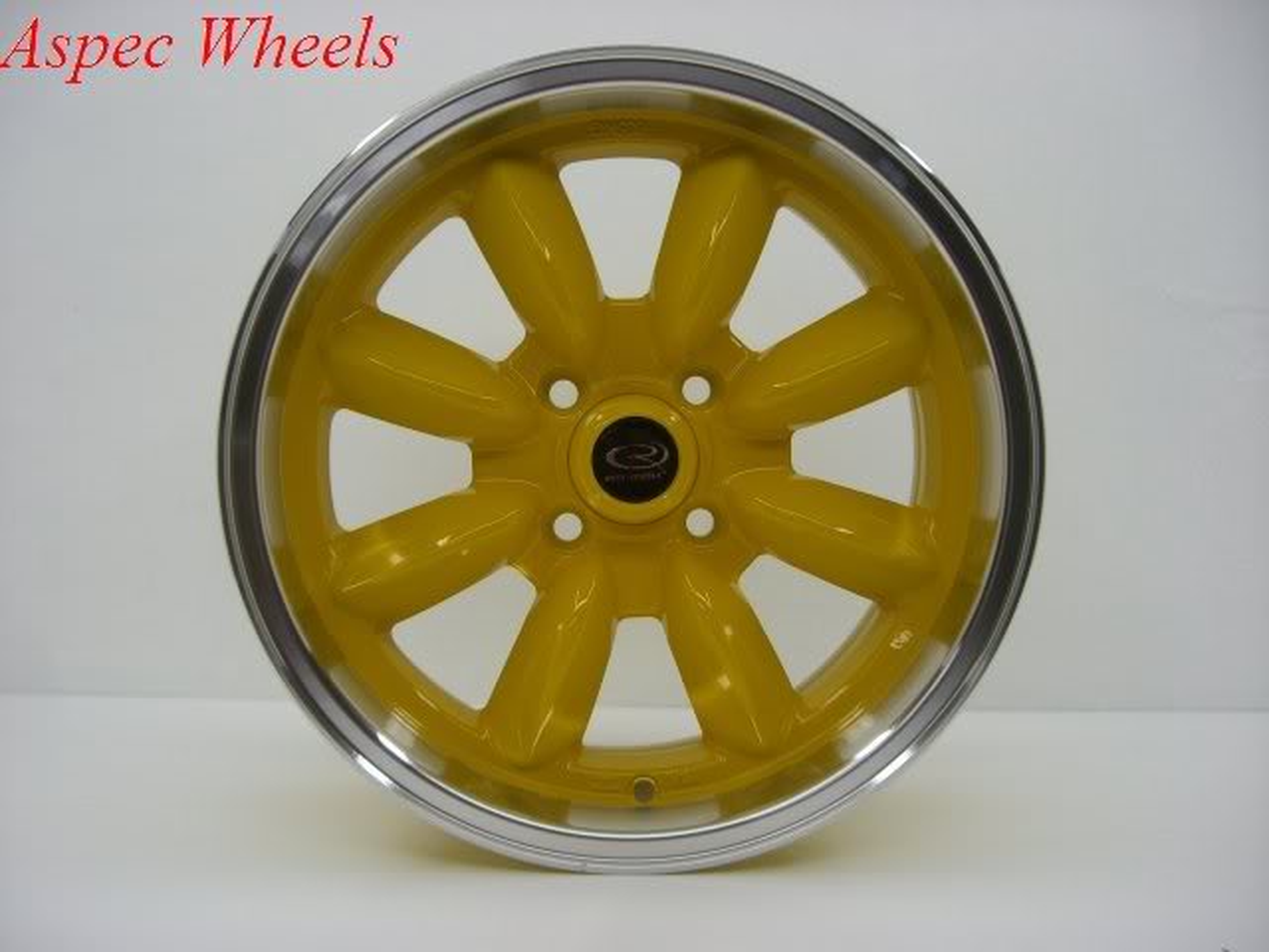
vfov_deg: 37.7
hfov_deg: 49.0
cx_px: 634
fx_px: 1393
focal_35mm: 38
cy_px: 476
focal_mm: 6.2
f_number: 2.7
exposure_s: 1/125
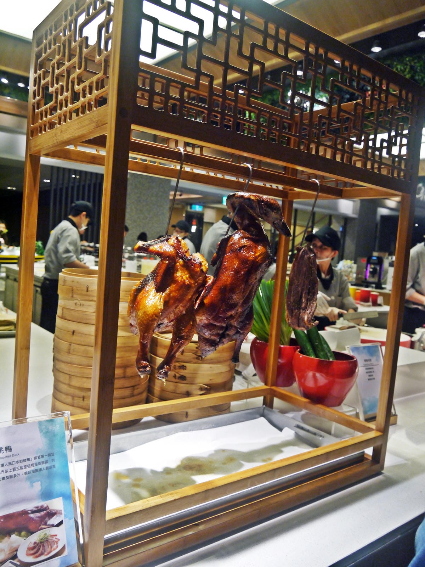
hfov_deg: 49.7
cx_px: 212
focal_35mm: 28
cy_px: 284
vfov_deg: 63.4
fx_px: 458
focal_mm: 14
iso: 500
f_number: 3.5
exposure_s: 1/125
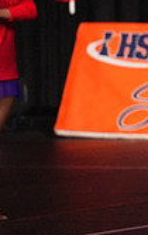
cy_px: 84
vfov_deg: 3.0
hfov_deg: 1.9
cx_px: 386
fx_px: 4537
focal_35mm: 706
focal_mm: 200
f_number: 4
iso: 16000
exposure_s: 1/1250
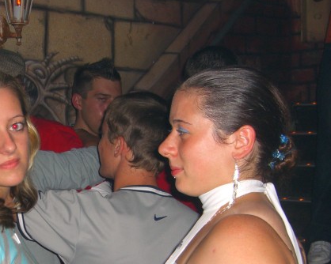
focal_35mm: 86
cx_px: 63
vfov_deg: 17.6
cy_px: 236
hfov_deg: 21.9
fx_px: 842
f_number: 3.1
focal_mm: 9.5
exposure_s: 1/60
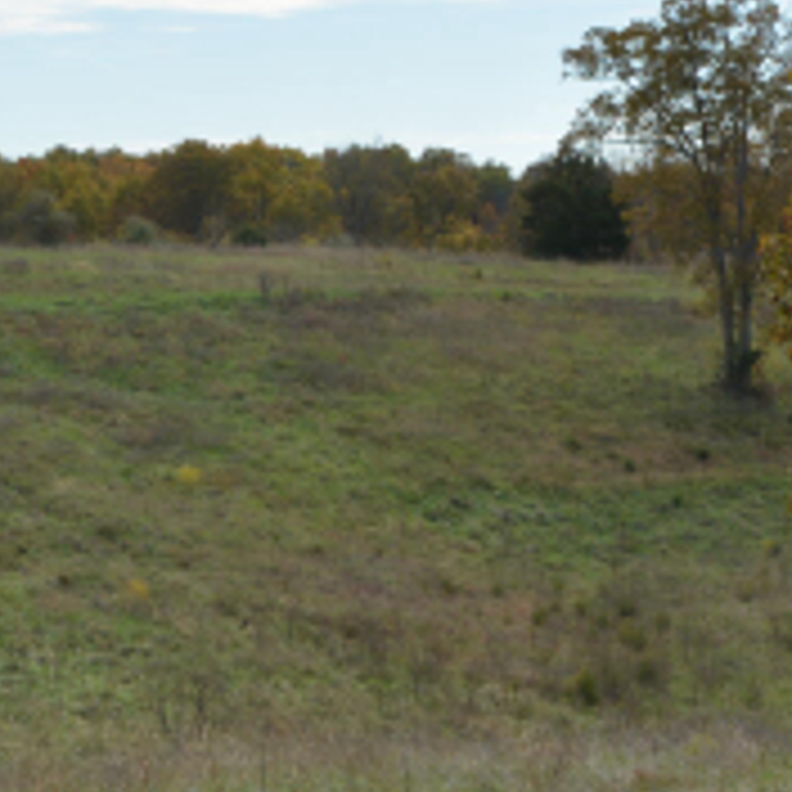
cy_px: 662
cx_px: 562
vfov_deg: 17.6
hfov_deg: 17.7
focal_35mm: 98
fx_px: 2537
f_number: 8
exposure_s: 1/250
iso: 140
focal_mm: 18
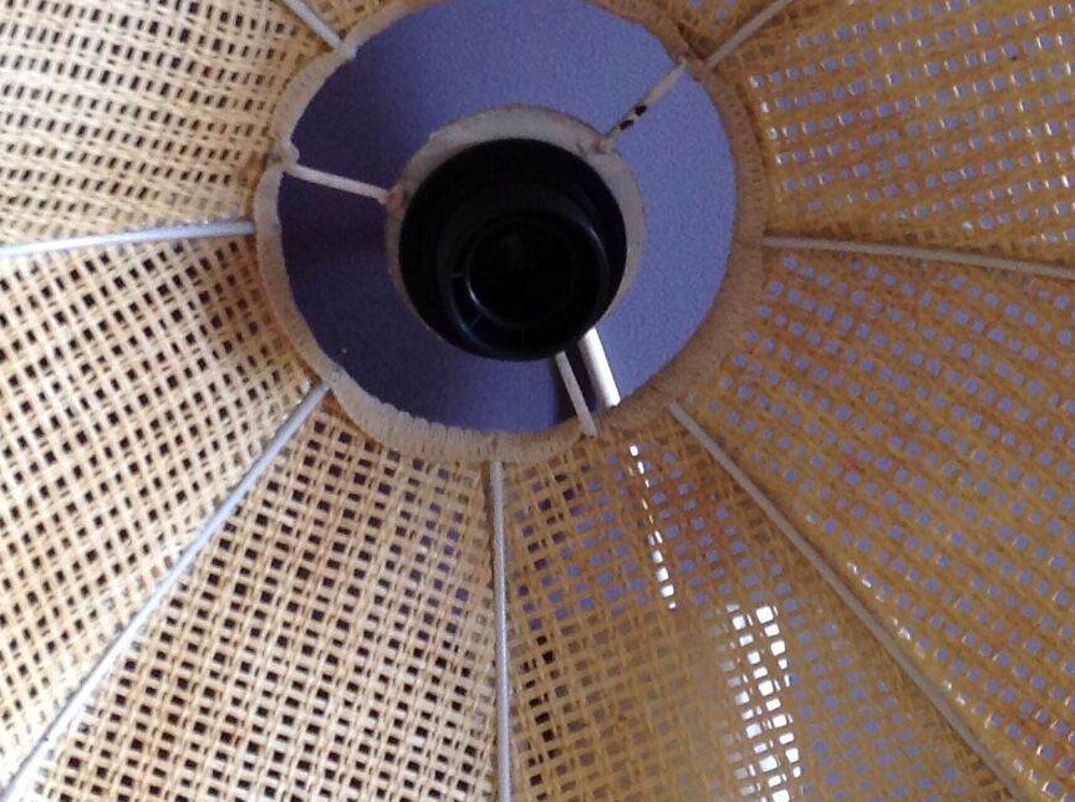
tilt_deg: -12.3
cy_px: 260
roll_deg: -1.5
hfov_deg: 18.7
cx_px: 445
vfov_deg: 14.0
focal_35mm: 105
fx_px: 3255
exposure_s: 1/15
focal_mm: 4.28
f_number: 2.4
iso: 100
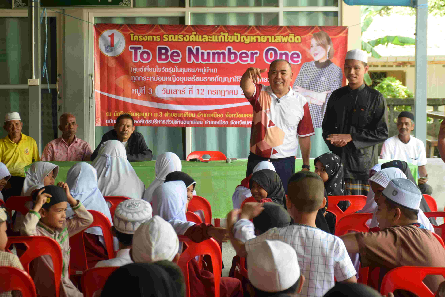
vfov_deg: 17.5
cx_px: 222
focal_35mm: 78
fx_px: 964
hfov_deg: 26.0
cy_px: 148
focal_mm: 52
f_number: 4.8
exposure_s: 1/90
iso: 400
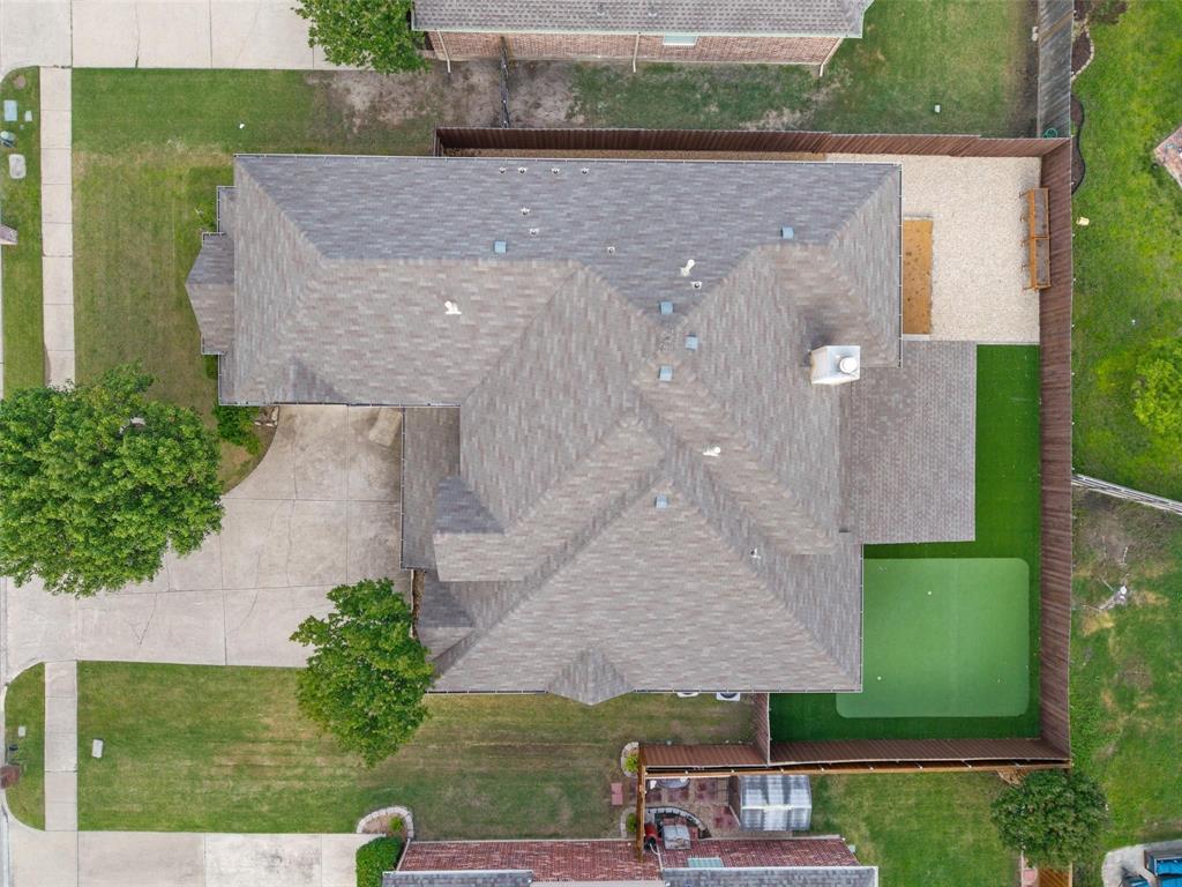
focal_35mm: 24
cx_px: 591
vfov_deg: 56.8
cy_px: 444
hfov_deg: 71.6
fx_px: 820
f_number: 1.8
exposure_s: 1/6
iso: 100
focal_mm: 8.67
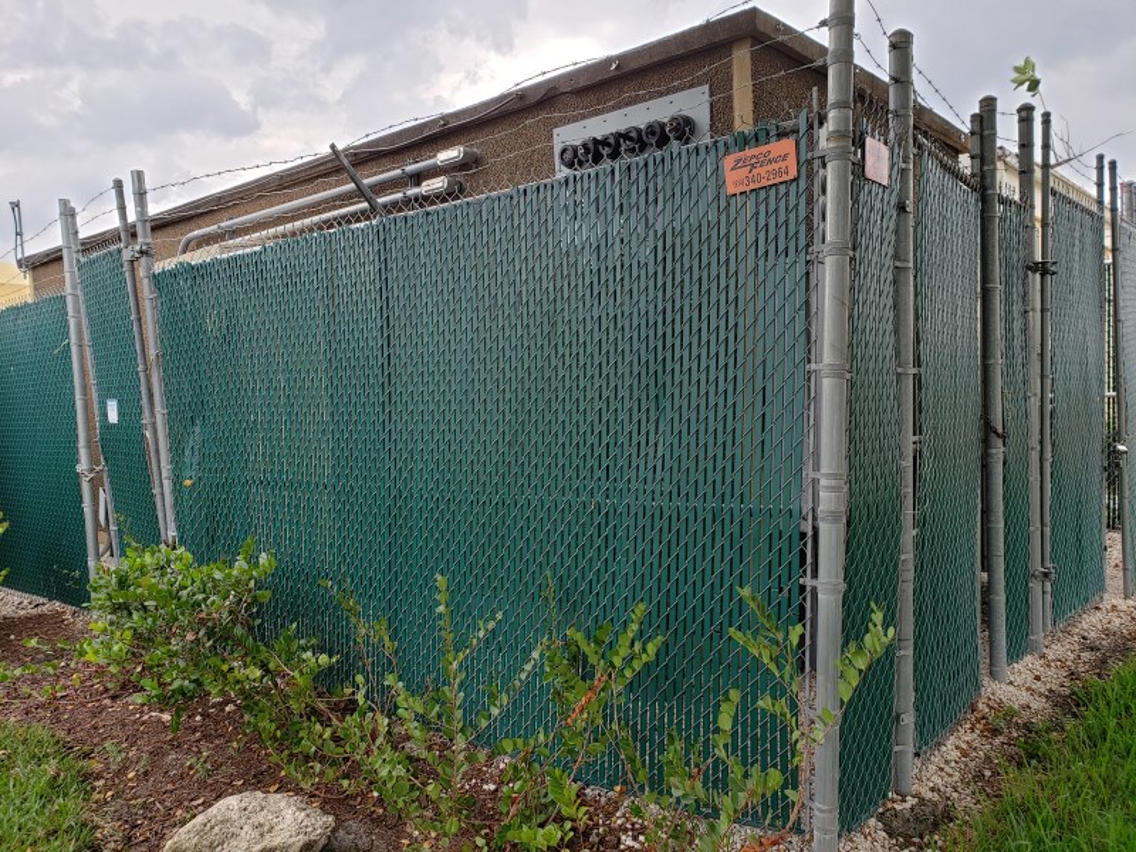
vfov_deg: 53.1
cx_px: 568
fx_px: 853
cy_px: 426
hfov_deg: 67.3
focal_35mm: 26
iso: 50
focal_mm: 4.3
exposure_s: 1/131
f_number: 2.4
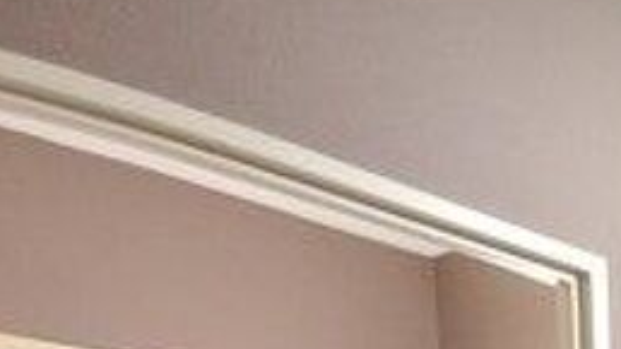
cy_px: 789
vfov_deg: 15.1
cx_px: 1045
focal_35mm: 55
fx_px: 905
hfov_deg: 24.0
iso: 200
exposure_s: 1/14.3
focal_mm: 1.42
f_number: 2.2
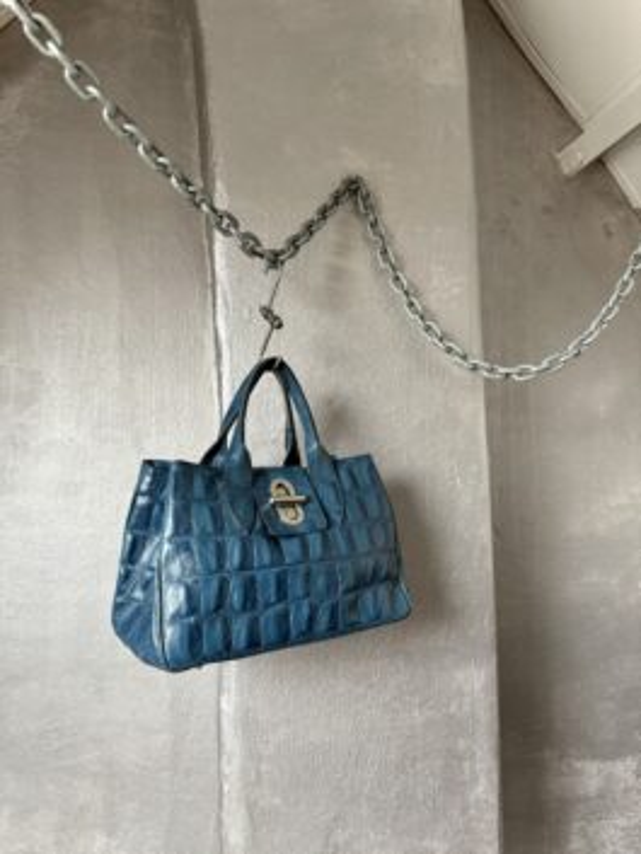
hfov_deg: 56.8
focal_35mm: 24
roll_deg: -1.0
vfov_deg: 71.6
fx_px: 592
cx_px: 320
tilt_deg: +3.9
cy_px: 427
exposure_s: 1/60
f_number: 1.78
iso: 250
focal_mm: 6.76
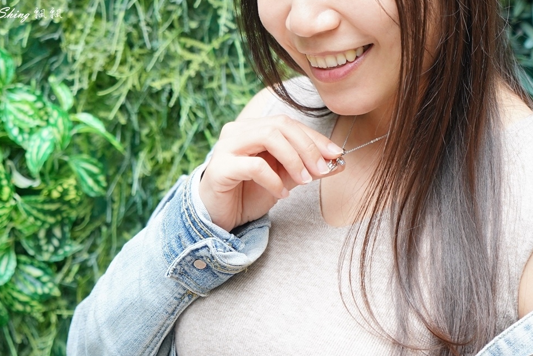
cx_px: 263
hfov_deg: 37.5
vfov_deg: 25.5
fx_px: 785
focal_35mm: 53
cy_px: 180
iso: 320
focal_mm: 51
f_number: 4
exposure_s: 1/60
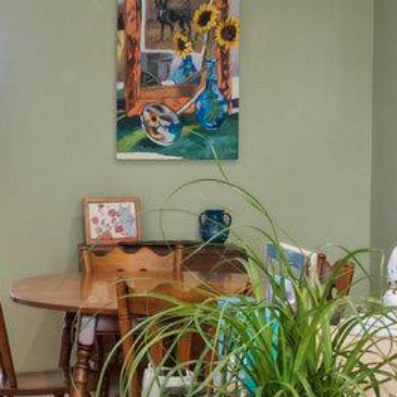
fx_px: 1272
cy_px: 156
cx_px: 66
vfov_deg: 17.7
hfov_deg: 17.6
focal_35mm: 98
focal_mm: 10
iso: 250
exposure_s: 1/2
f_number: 8
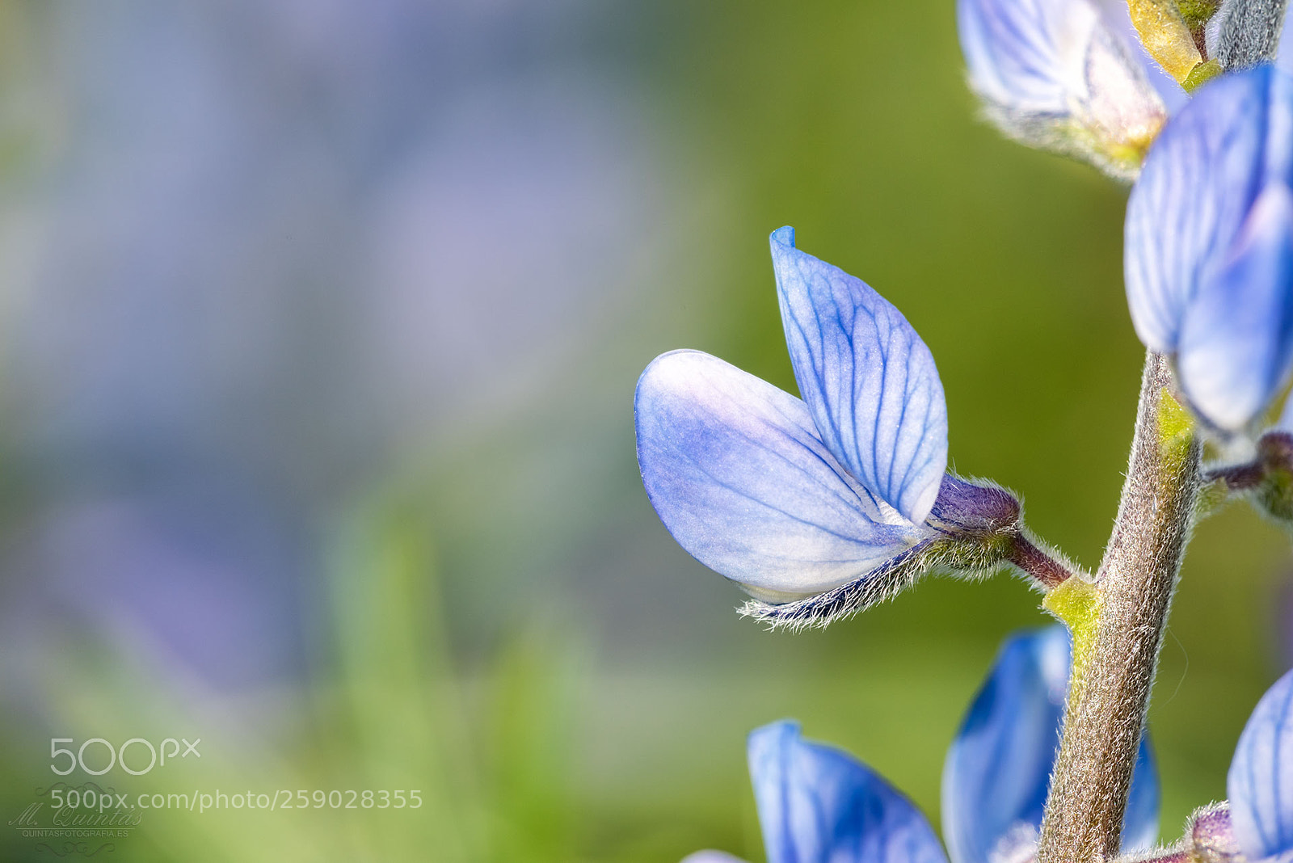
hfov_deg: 13.7
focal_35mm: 150
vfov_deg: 9.2
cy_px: 432
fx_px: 5389
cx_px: 646
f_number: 16
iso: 200
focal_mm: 150
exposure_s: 1/160
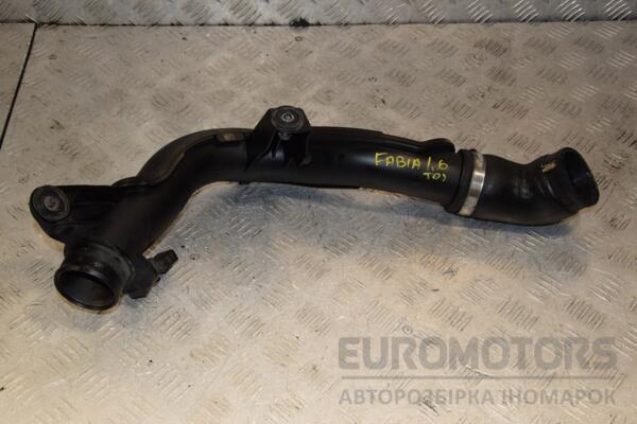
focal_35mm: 51
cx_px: 318
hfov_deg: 38.9
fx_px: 902
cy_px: 212
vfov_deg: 26.5
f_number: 9
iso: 800
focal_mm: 34
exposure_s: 1/200
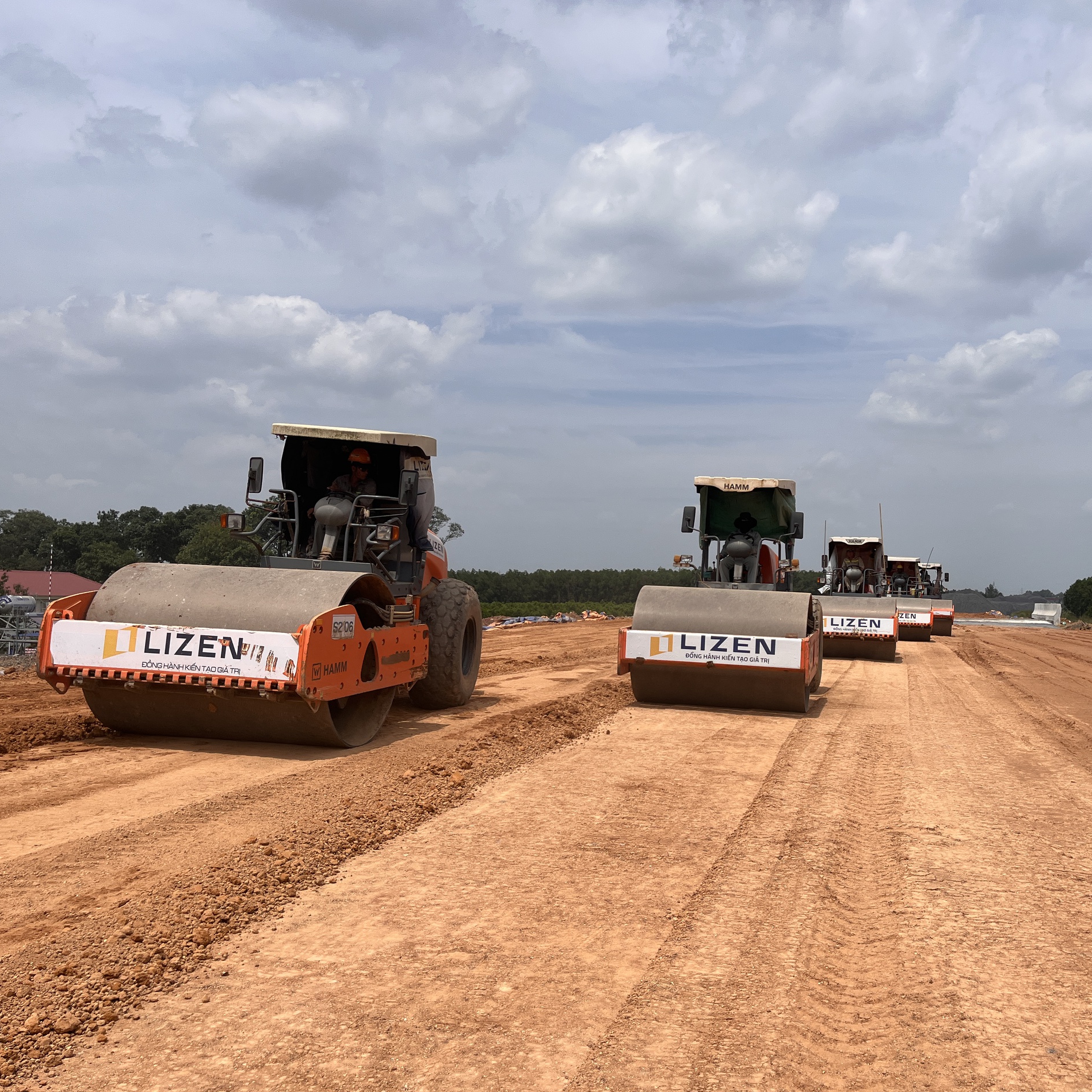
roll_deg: -2.0
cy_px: 543
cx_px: 683
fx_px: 1106
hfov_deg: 52.0
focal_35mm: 31
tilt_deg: +2.8
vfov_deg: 52.5
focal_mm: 5.1
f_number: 1.6
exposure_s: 1/7353
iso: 50
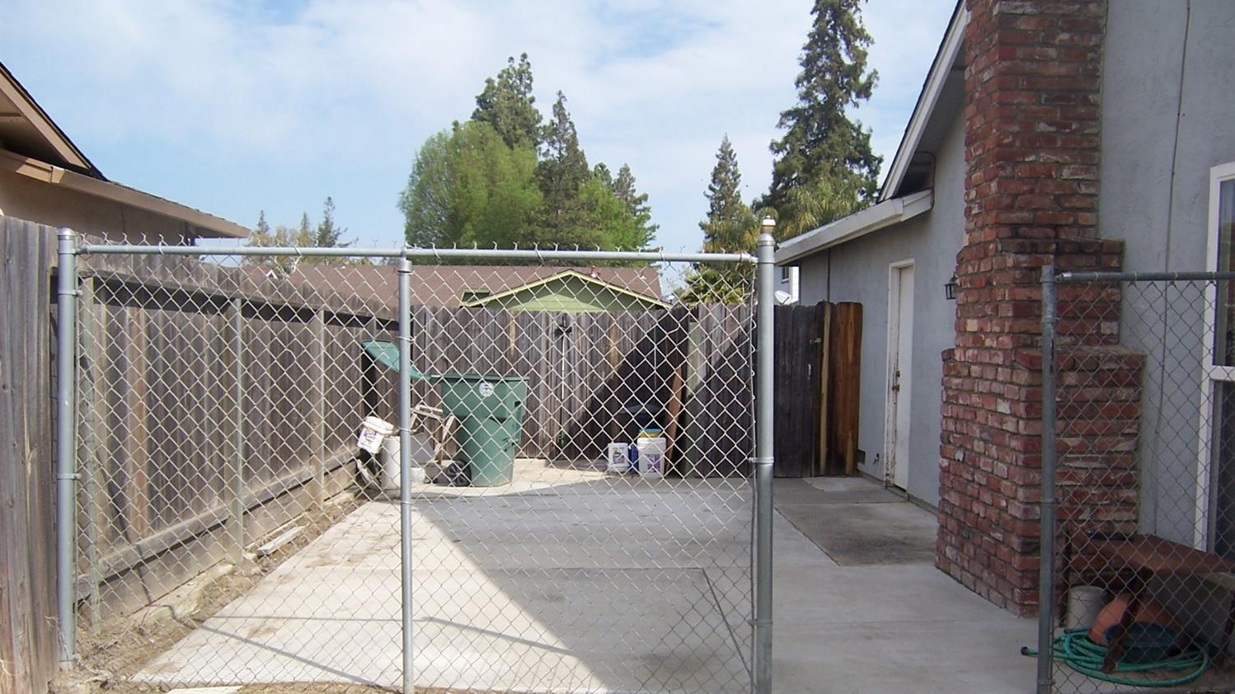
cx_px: 618
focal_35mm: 36
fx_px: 1179
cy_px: 442
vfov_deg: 32.6
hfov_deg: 55.3
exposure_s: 1/1000
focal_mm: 5.5
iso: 80
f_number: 3.4
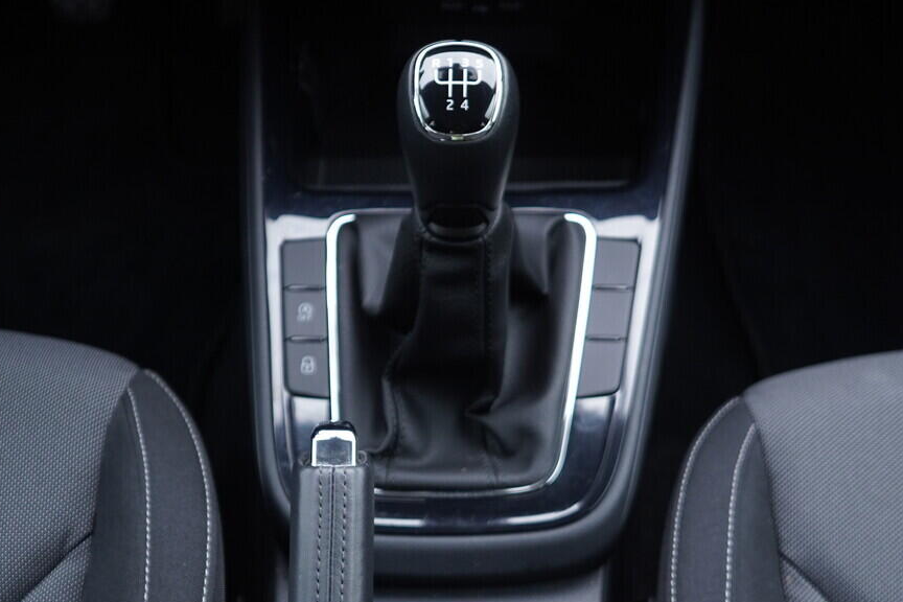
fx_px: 1505
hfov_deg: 33.4
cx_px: 453
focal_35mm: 60
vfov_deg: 22.3
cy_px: 484
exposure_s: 1/40
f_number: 2.8
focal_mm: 24
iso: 320
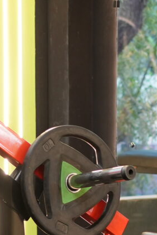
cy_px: 238
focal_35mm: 213
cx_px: 4
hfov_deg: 6.4
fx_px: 1396
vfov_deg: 9.6
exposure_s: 1/100
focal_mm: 35
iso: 800
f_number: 2
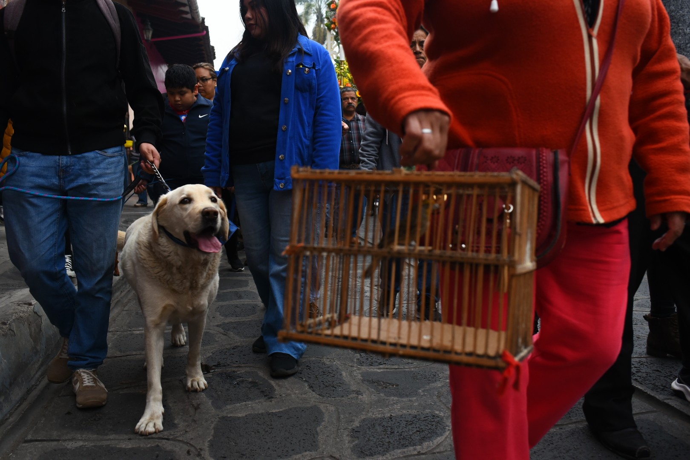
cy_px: 230
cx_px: 345
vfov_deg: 37.9
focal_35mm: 35
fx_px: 671
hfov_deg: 54.4
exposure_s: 1/250
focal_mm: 35
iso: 800
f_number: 5.6
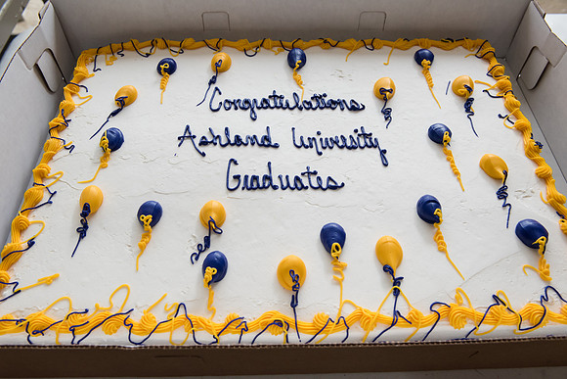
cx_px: 284
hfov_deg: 63.6
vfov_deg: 45.0
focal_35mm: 29
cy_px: 190
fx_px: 457
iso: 2000
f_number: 8
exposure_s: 1/200
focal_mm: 29
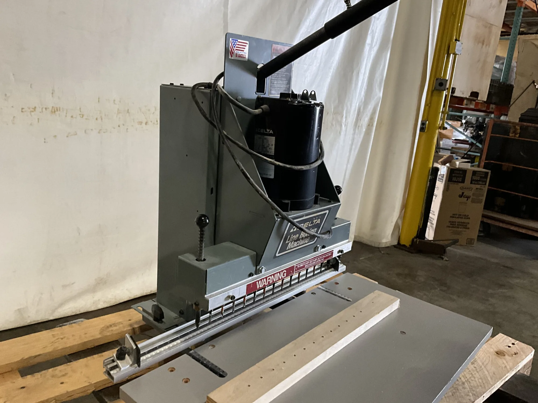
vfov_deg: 48.2
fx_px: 451
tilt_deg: -11.7
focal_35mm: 29
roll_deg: -6.1
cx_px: 269
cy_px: 202
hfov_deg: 61.7
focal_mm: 3
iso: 160
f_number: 1.8
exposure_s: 1/60
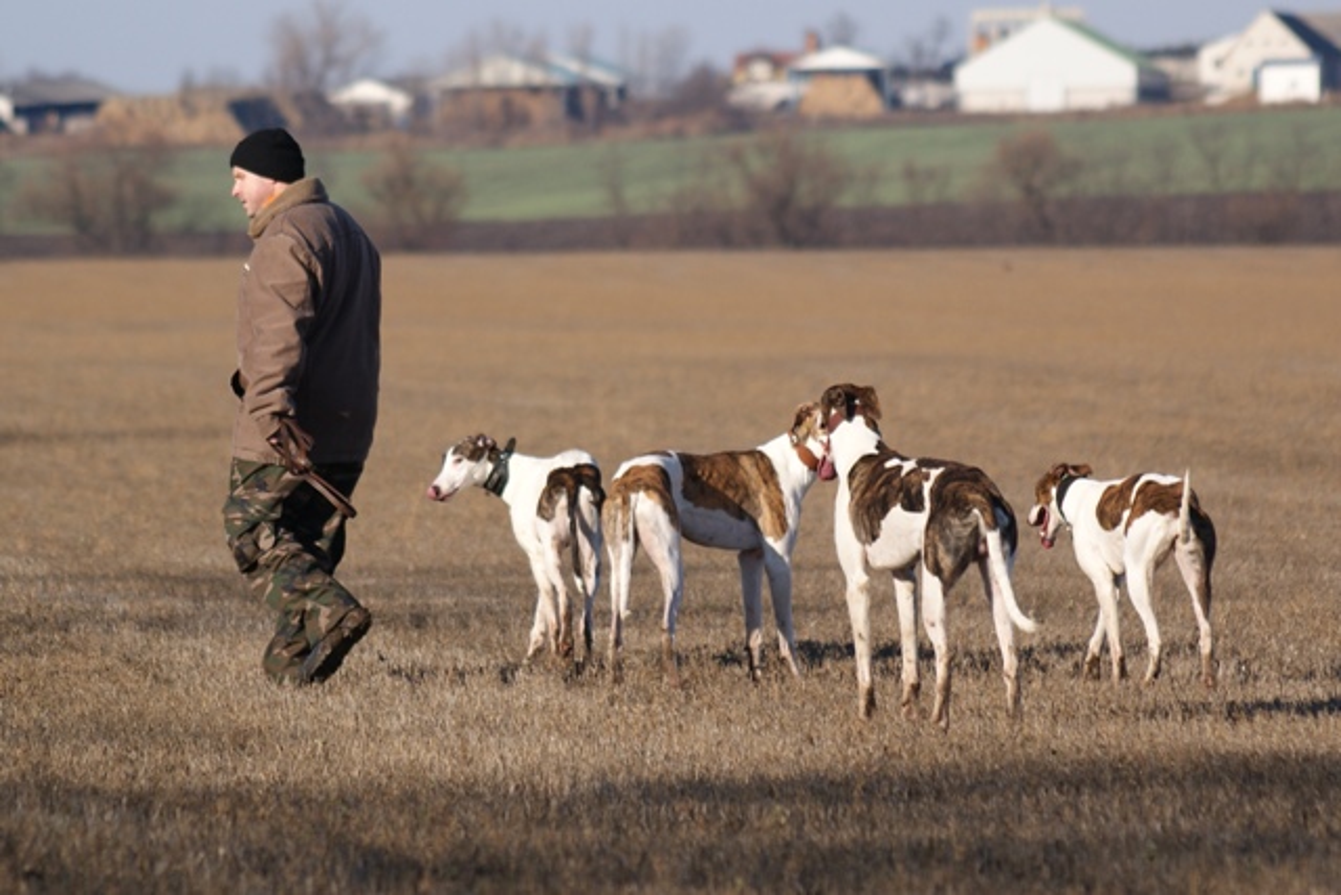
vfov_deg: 5.1
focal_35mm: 270
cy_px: 448
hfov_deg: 7.6
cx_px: 670
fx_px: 10059
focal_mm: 180
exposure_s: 1/640
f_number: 5
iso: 100
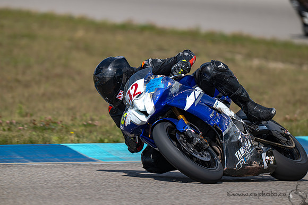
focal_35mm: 600
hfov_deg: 3.4
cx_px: 154
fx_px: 5134
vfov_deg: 2.3
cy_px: 102
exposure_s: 1/800
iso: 100
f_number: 6.3
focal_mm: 600
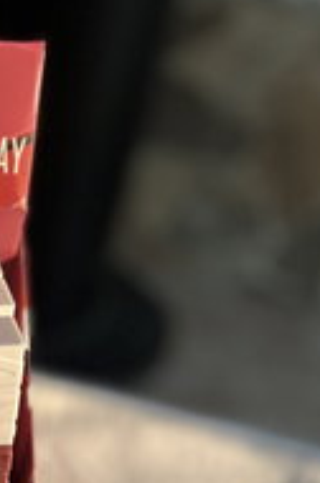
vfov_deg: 25.6
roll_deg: -4.8
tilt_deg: -37.8
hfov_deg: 16.4
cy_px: 464
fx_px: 1017
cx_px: -150
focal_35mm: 76
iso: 50
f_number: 1.5
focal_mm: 5.7
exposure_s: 1/387
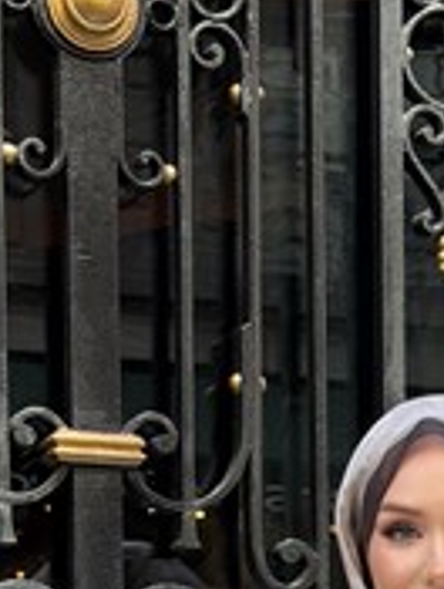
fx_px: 2488
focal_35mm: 146
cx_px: 427
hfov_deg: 10.1
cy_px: 884
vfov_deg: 12.8
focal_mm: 6.76
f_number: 1.78
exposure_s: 1/418
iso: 64
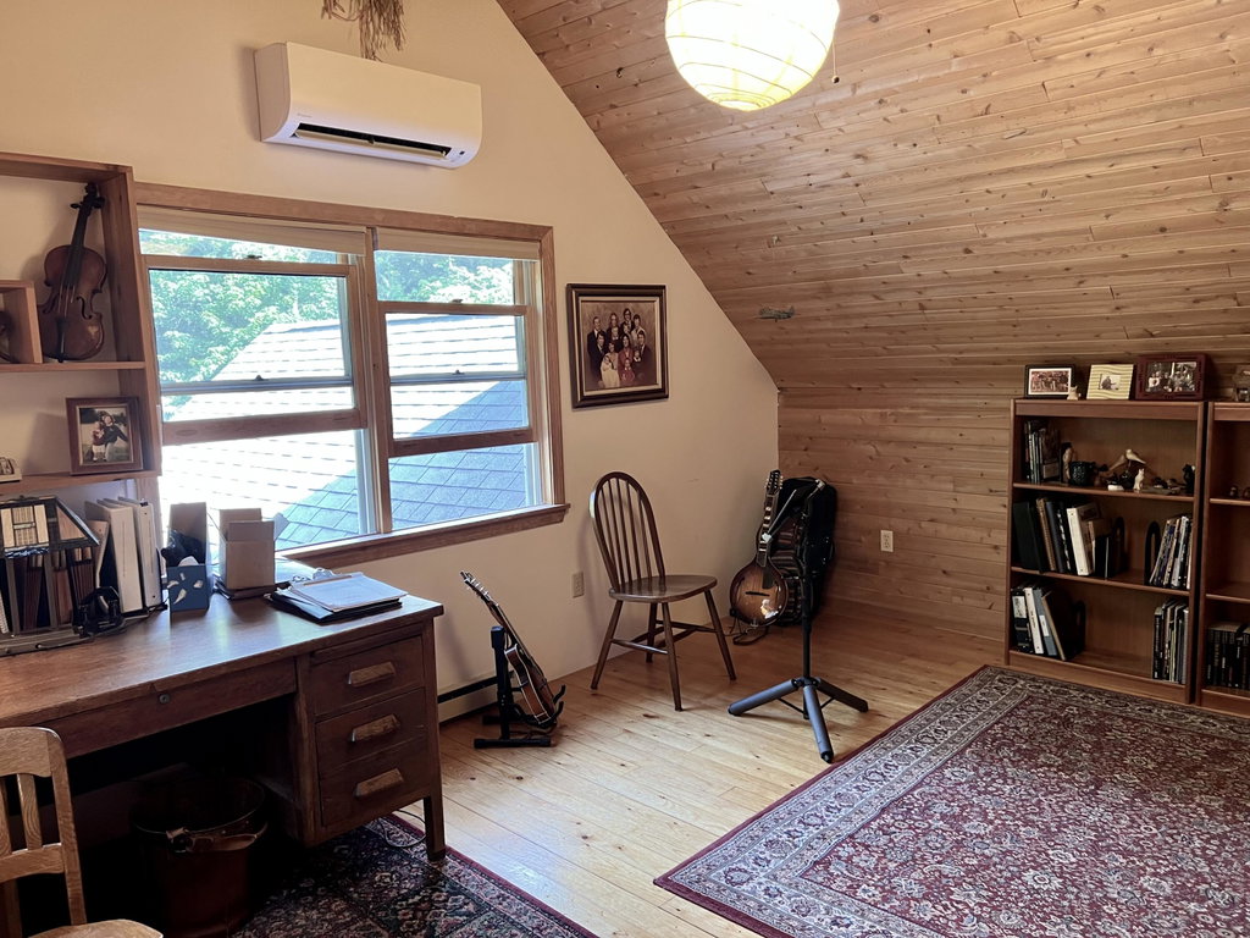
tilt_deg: -7.5
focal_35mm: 26
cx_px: 625
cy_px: 469
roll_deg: +1.5
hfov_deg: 67.3
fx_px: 939
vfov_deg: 53.1
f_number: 1.5
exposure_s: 1/60
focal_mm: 5.7
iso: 125
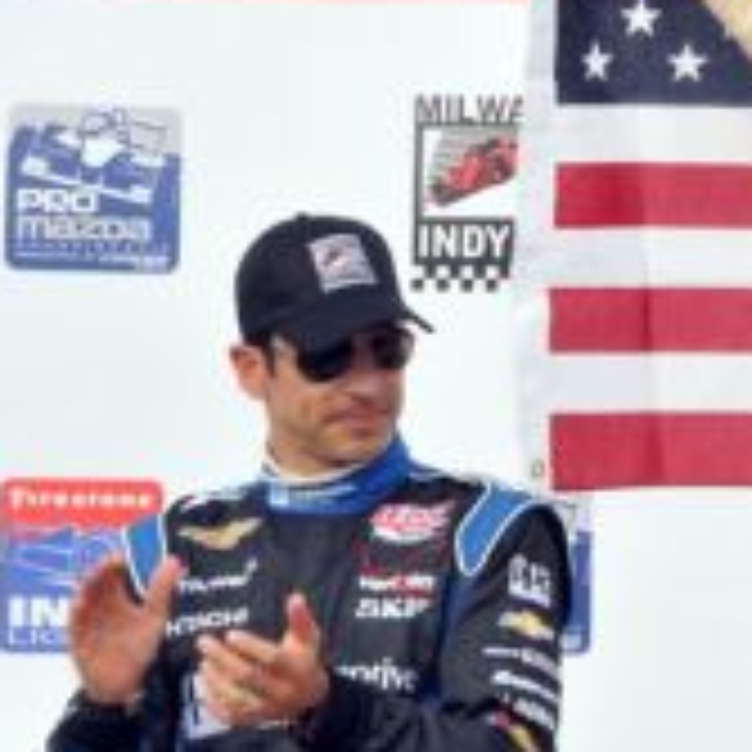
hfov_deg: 5.7
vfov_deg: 5.7
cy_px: 182
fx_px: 7521
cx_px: 1117
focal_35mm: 306
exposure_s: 1/100
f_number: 16
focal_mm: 80
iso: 400
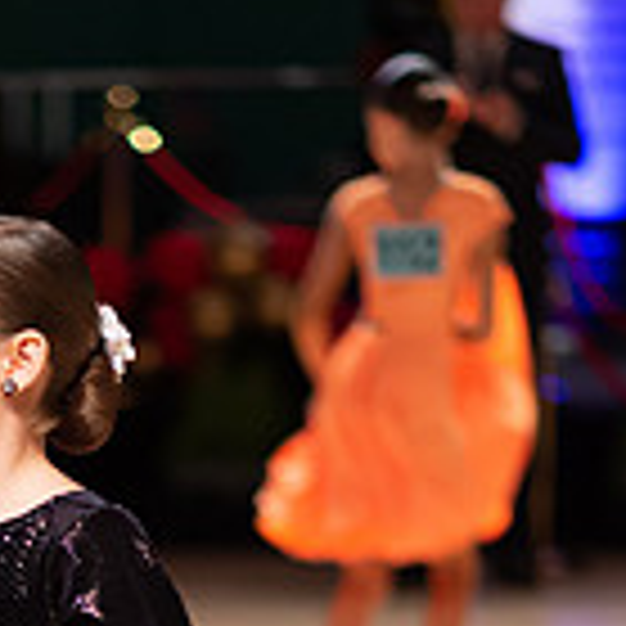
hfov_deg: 7.5
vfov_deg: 7.4
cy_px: 991
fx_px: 4767
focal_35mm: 233
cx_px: 20
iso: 3200
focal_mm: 85
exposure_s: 1/1000
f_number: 1.8
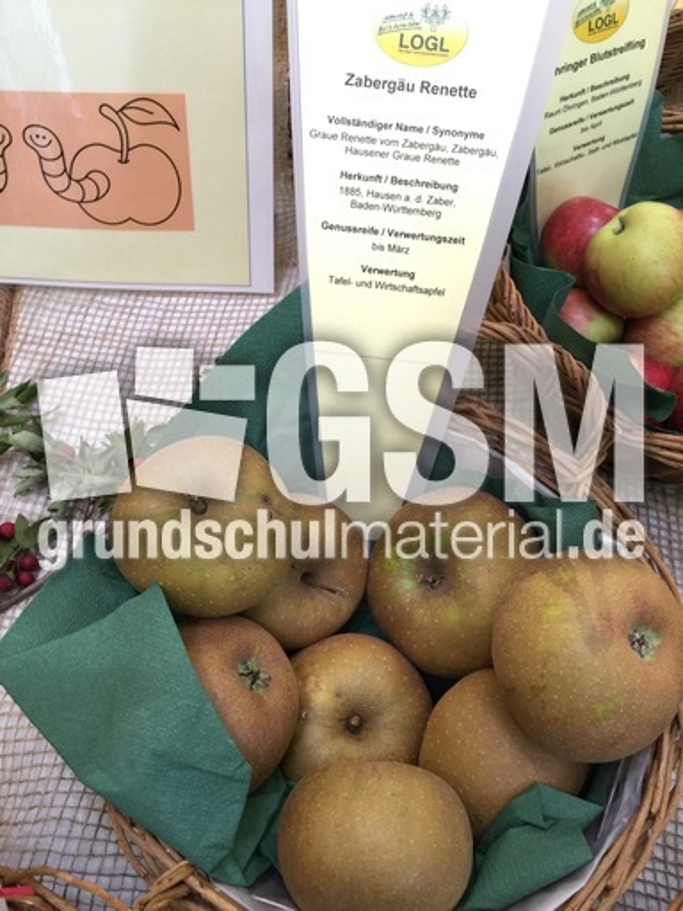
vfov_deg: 61.7
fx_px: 763
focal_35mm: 29
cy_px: 456
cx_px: 342
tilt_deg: -59.6
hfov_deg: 48.2
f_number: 2.2
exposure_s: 1/15
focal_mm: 4.15
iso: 50
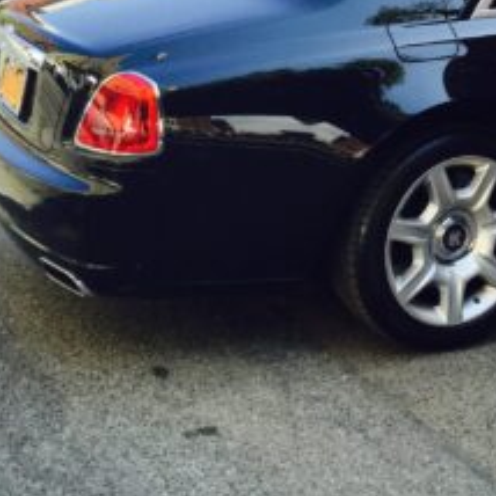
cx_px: 498
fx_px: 1167
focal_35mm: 72
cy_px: -16
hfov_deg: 23.0
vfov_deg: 22.9
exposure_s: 1/373
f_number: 2.2
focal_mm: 4.15
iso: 32
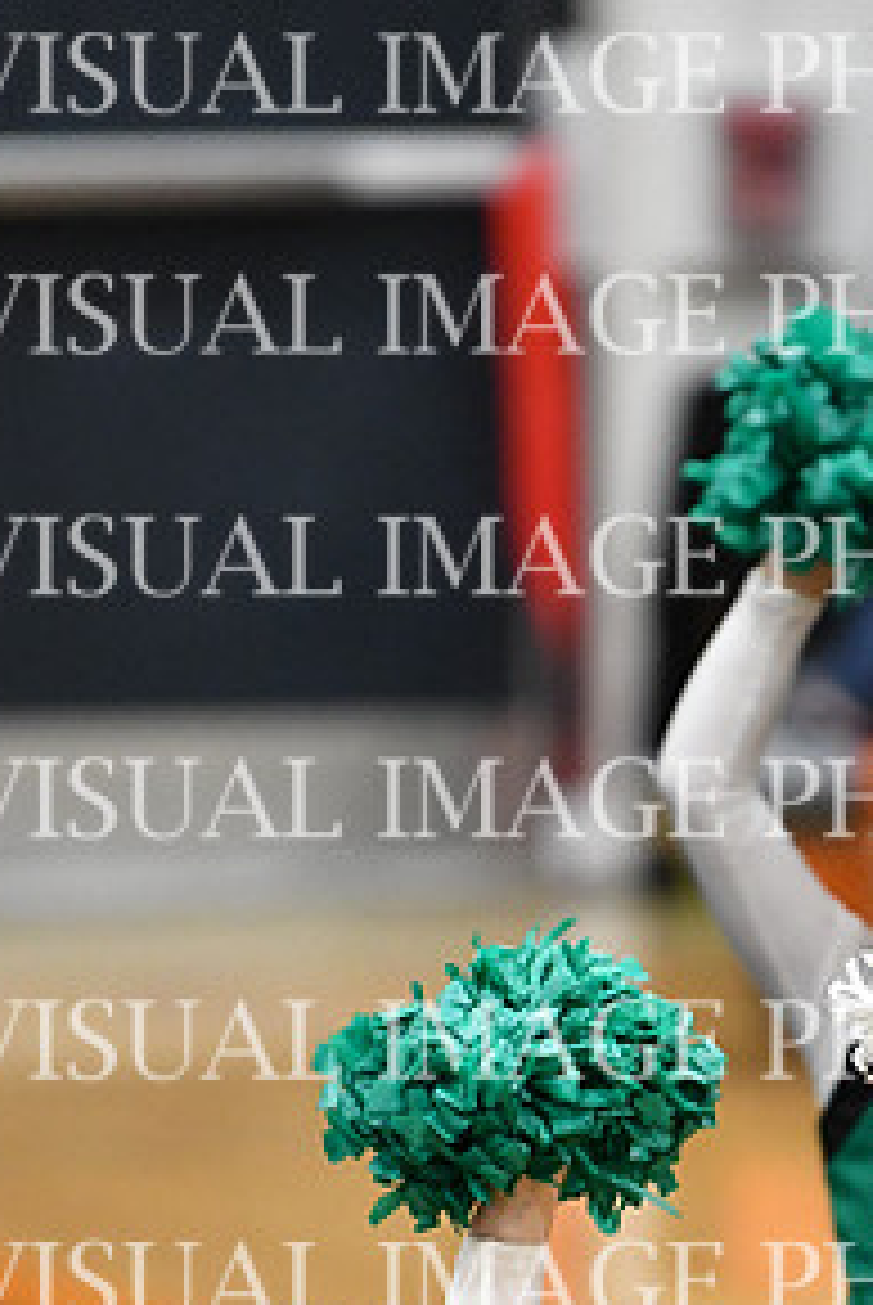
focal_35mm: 599
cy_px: 1161
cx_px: 731
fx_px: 21735
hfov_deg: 2.3
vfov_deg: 3.4
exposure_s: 1/800
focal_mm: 200
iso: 4000
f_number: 2.8
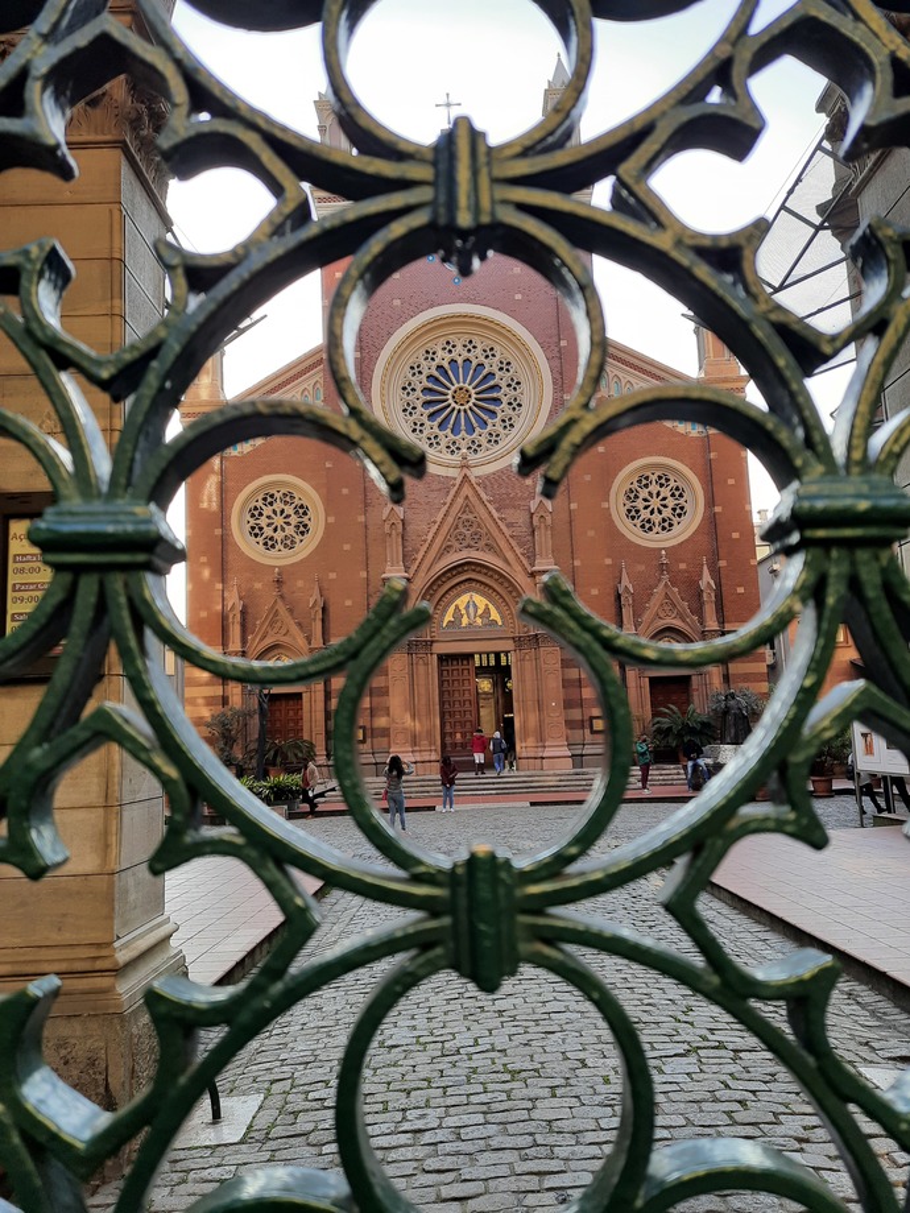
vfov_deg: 69.4
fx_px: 876
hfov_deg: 54.9
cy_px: 606
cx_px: 455
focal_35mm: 25
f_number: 2
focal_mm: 4.6
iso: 20
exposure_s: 1/104
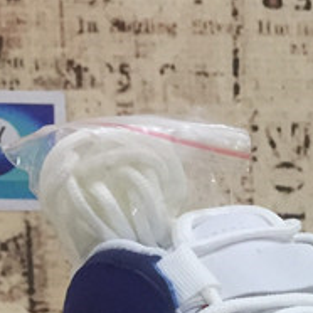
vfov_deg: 14.8
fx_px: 1125
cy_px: 451
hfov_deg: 14.5
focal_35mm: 110
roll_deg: -1.9
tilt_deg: -6.7
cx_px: 505
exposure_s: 1/33
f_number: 2.2
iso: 125
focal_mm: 4.15
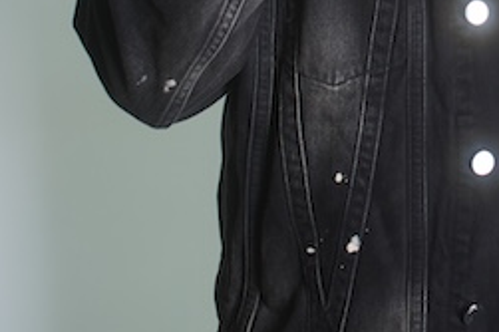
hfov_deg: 19.9
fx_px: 1371
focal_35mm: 99
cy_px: -171
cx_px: 521
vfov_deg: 13.0
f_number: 6.3
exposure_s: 1/250
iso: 200
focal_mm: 31
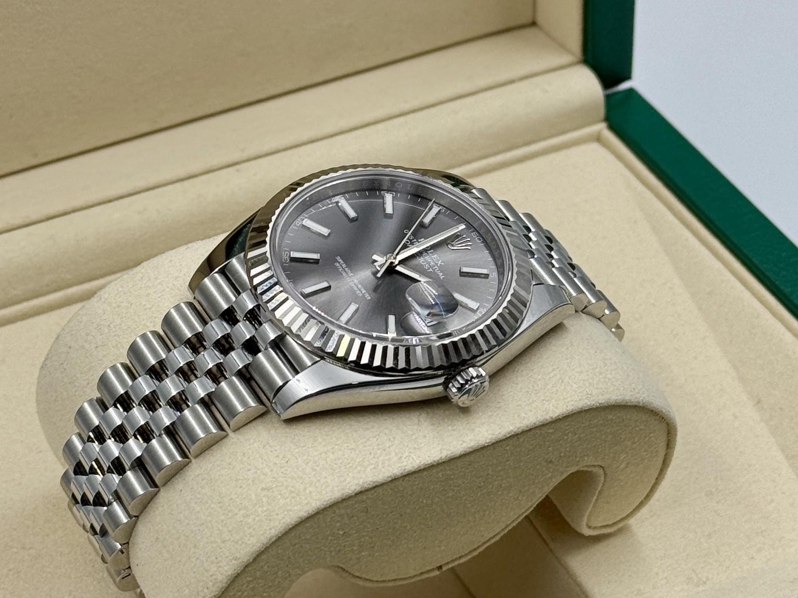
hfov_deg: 35.5
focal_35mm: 54
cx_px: 395
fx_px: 1245
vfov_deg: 27.0
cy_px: 326
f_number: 1.78
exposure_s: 1/503
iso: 64
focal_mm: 6.76
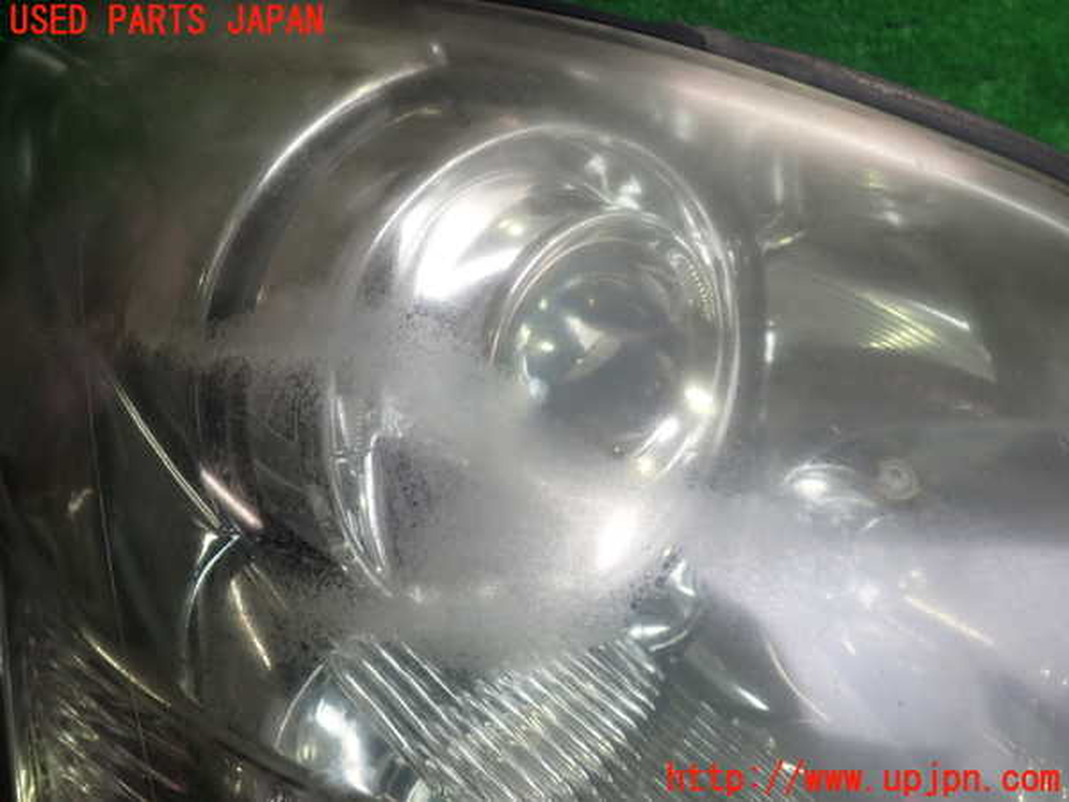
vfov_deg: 46.8
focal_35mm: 30
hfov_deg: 60.0
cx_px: 534
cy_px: 401
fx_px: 926
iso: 160
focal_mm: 5.4
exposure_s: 1/125
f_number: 2.3
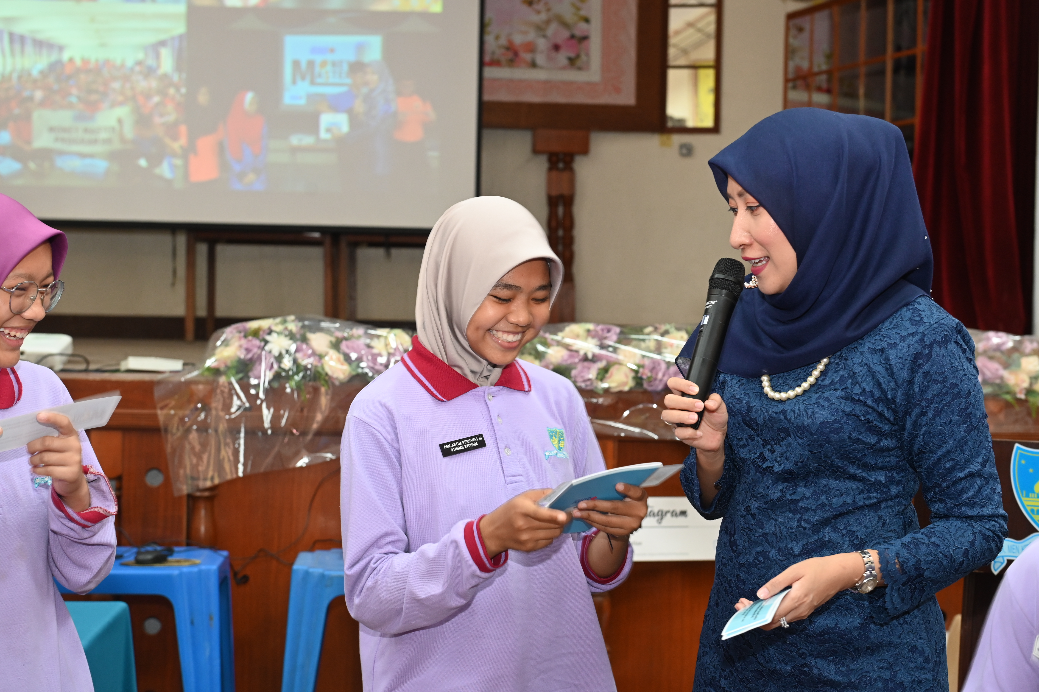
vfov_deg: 24.2
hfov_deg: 35.6
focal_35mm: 56
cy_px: 346
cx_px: 520
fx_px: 1616
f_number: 4
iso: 1800
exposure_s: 1/60
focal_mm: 56
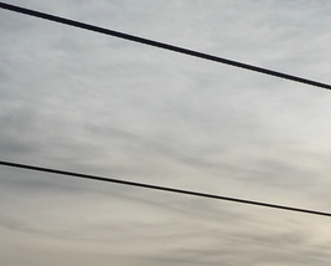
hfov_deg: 15.6
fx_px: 1088
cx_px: 536
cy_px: 392
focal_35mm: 111
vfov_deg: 13.2
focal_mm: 5.3
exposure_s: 1/1000
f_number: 8
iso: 100
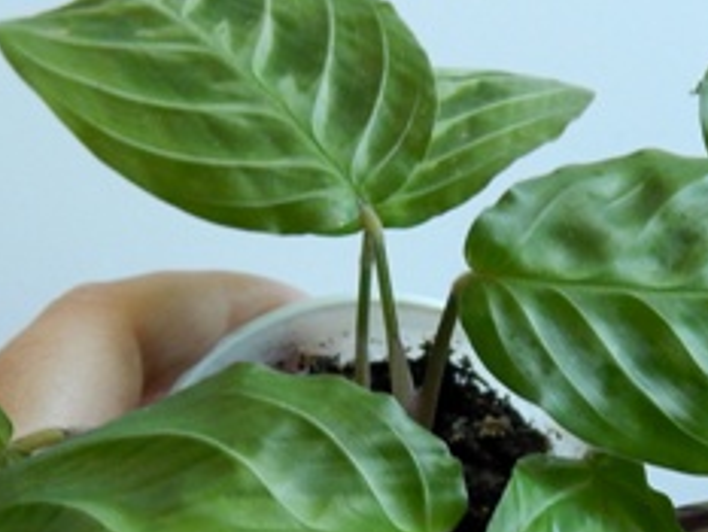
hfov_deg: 18.7
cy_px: 552
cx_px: 359
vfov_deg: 13.9
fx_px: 2149
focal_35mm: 105
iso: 250
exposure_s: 1/30
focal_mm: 6.1
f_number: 3.3
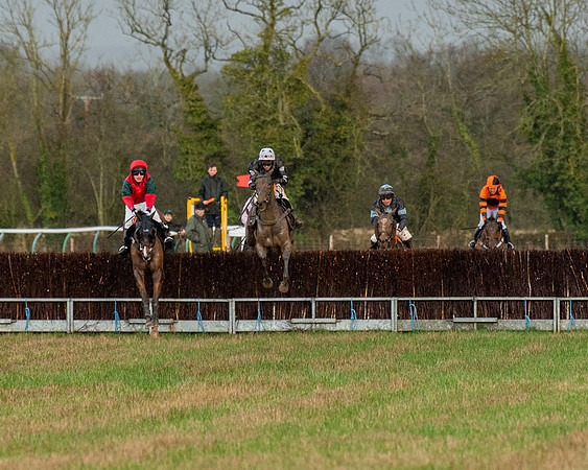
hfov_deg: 3.5
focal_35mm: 557
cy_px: 192
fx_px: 9689
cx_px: 280
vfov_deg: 2.8
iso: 800
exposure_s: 1/2500
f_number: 4
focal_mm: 200
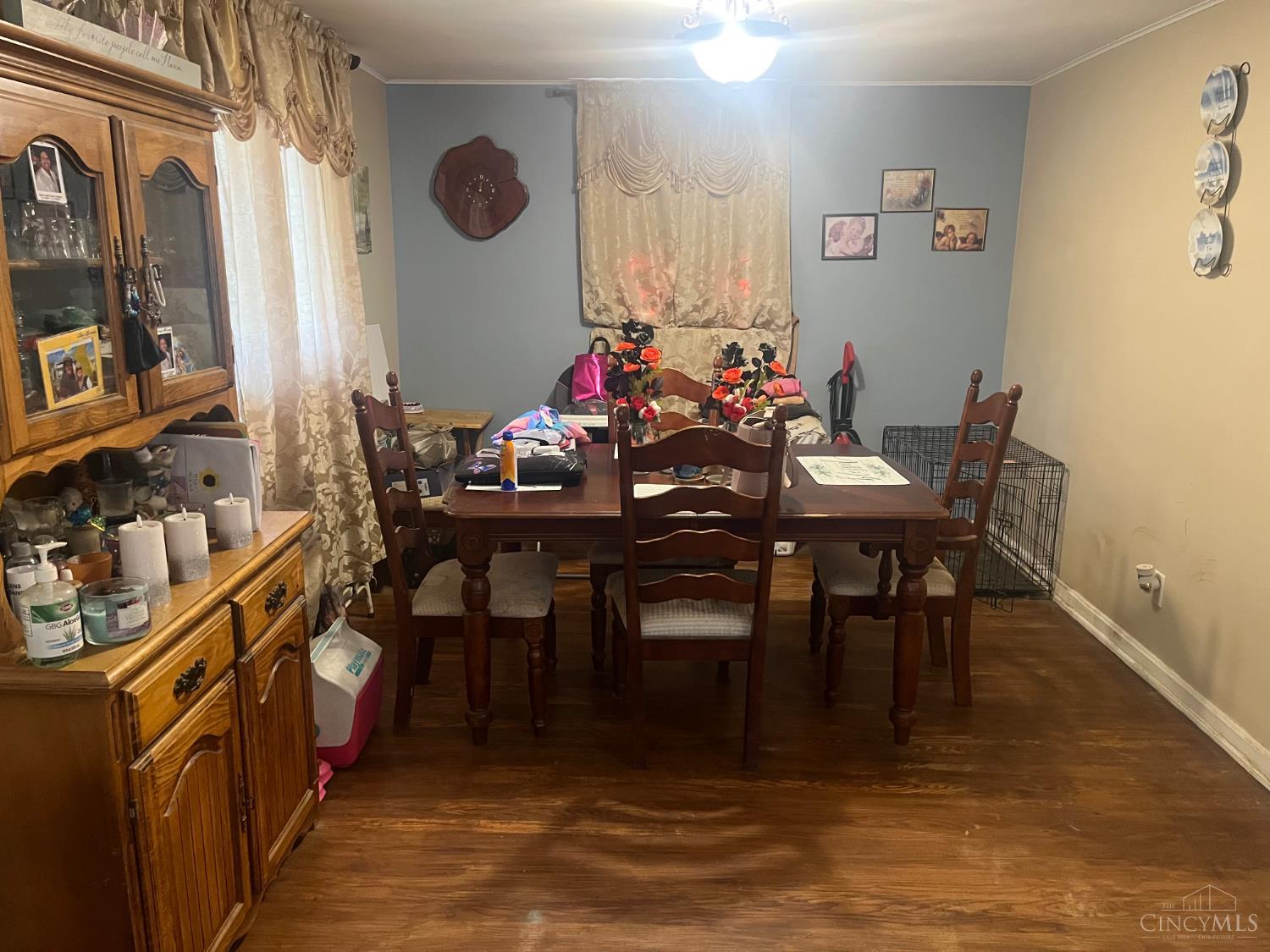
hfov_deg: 67.3
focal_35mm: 26
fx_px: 954
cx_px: 635
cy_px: 476
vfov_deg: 53.1
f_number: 1.6
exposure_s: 1/40
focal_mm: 5.1
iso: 400
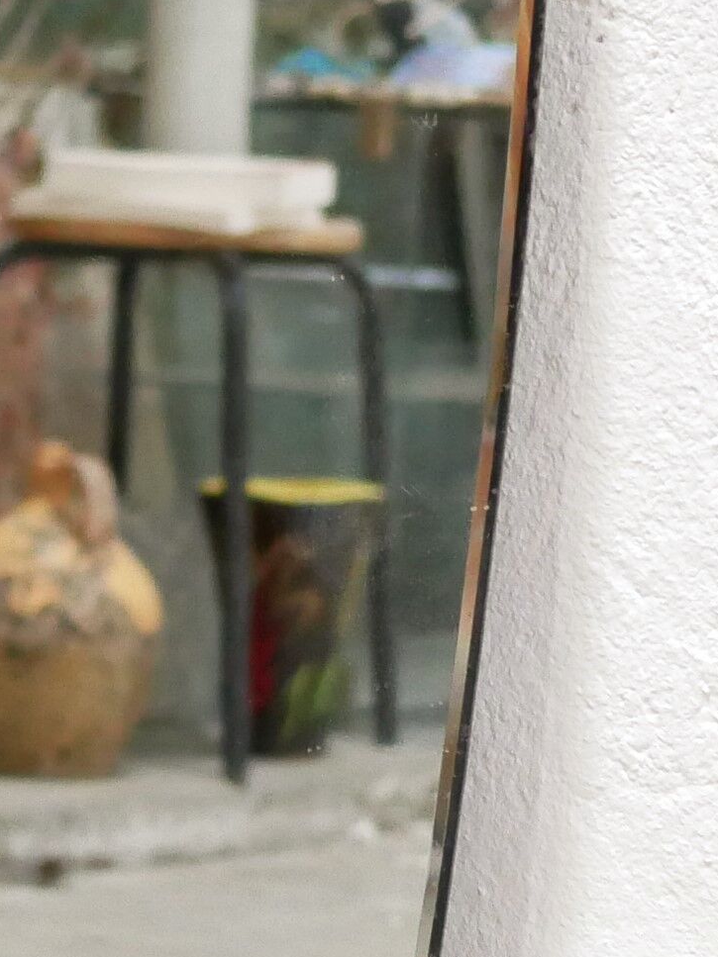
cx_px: 51
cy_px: 548
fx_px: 5256
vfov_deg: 10.4
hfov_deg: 7.8
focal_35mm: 190
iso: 1600
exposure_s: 1/60
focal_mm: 20
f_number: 1.7
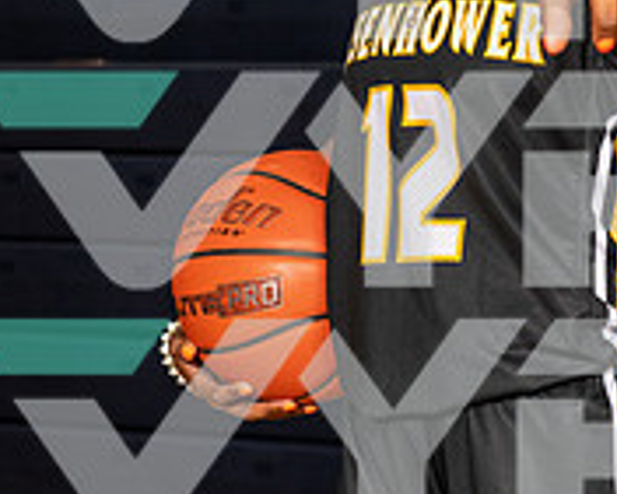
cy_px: 182
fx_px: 2722
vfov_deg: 10.4
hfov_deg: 12.9
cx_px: 484
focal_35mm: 149
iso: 320
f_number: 6.3
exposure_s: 1/320
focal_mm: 62
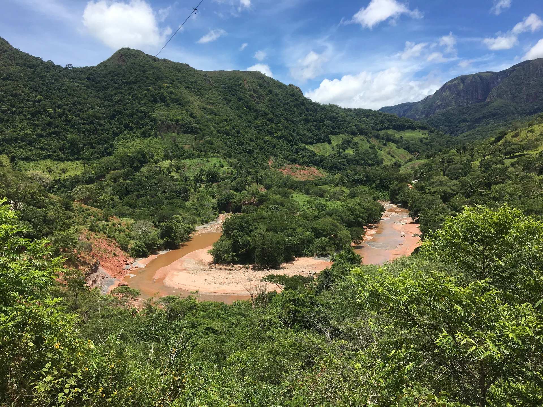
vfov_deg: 48.2
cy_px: 204
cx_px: 272
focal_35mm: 29
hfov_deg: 61.7
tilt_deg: -3.8
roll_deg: +5.2
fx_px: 455
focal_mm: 4.15
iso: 25
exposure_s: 1/1637
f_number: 2.2
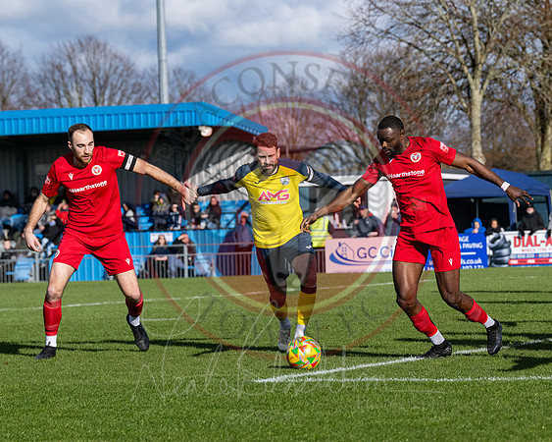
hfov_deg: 10.3
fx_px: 3055
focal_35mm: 187
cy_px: 265
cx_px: 412
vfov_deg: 8.3
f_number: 4
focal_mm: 90
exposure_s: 1/8000
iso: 400
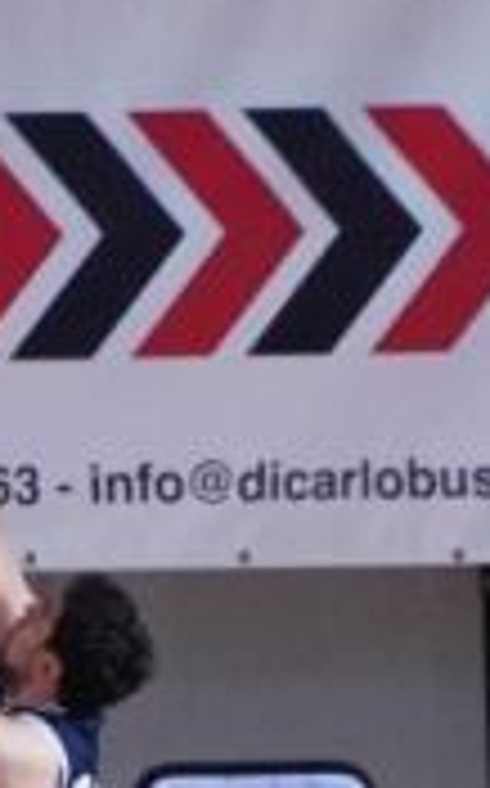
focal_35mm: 734
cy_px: 991
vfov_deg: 2.9
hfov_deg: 1.8
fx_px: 15729
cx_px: -351
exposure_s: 1/800
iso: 5000
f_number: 5
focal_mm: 105
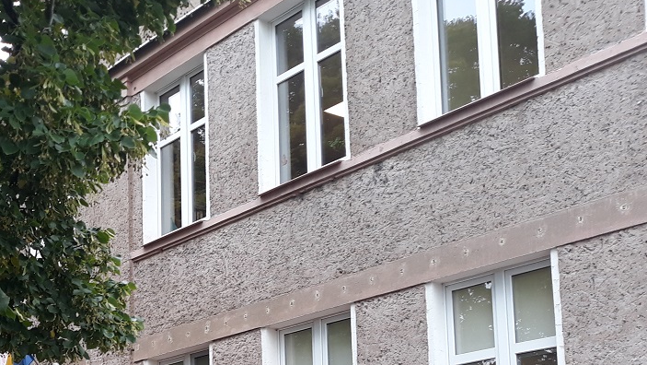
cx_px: 82
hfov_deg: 34.8
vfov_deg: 19.7
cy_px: 448
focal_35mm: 57
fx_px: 978
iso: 40
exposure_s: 1/104
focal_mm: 3.71
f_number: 1.7
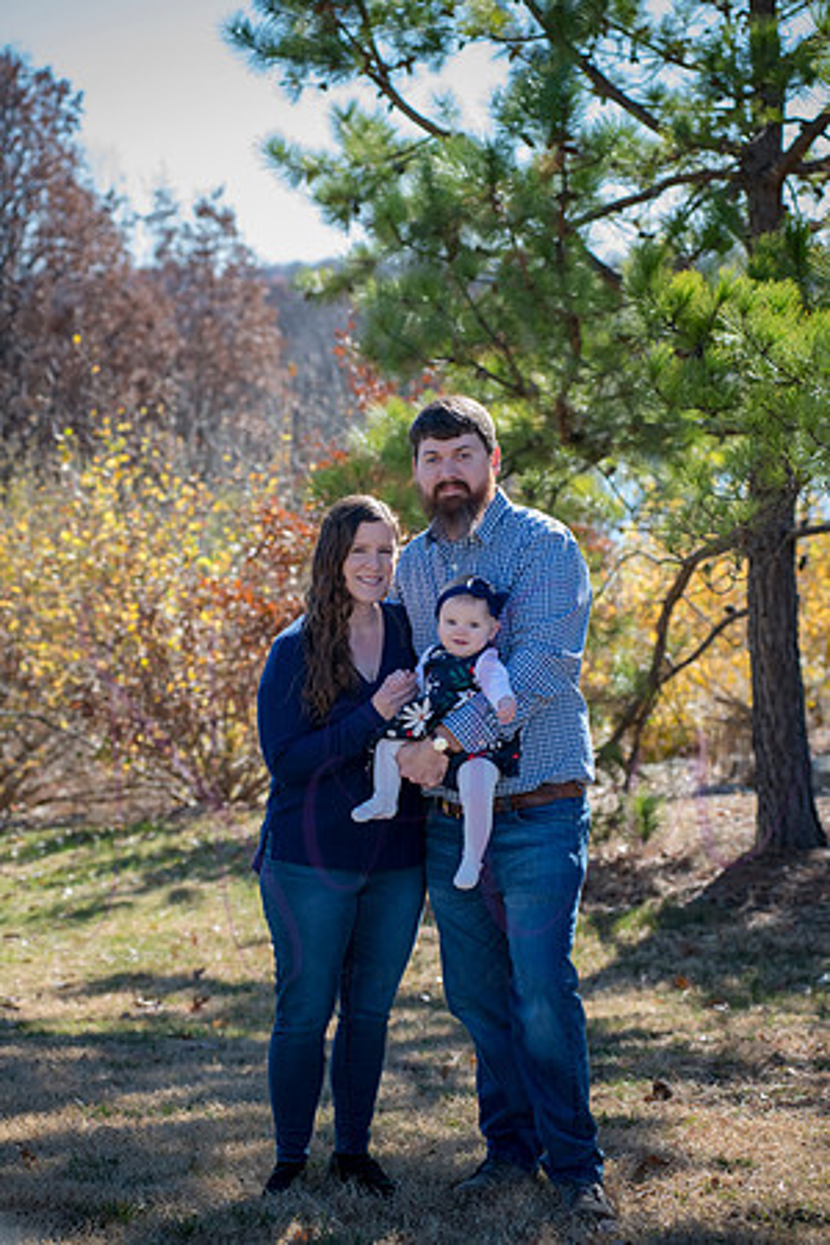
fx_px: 2766
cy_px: 622
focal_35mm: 80
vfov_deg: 25.4
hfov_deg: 17.1
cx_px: 415
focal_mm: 80
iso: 400
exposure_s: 1/640
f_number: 4.5
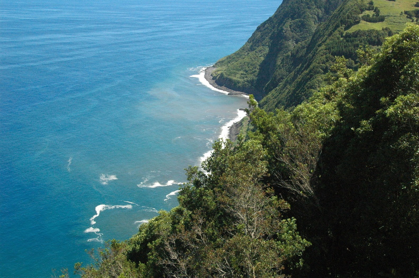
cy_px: 139
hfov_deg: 38.9
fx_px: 593
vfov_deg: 26.4
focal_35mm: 51
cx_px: 210
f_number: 14
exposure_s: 1/800
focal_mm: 34
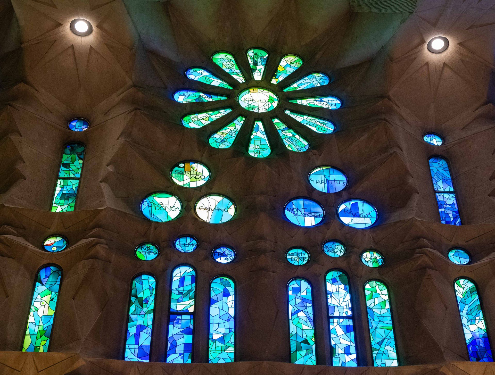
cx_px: 282
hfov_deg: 32.6
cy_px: 188
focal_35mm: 59
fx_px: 845
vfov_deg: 25.0
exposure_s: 1/250
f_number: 5.6
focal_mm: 54
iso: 8000
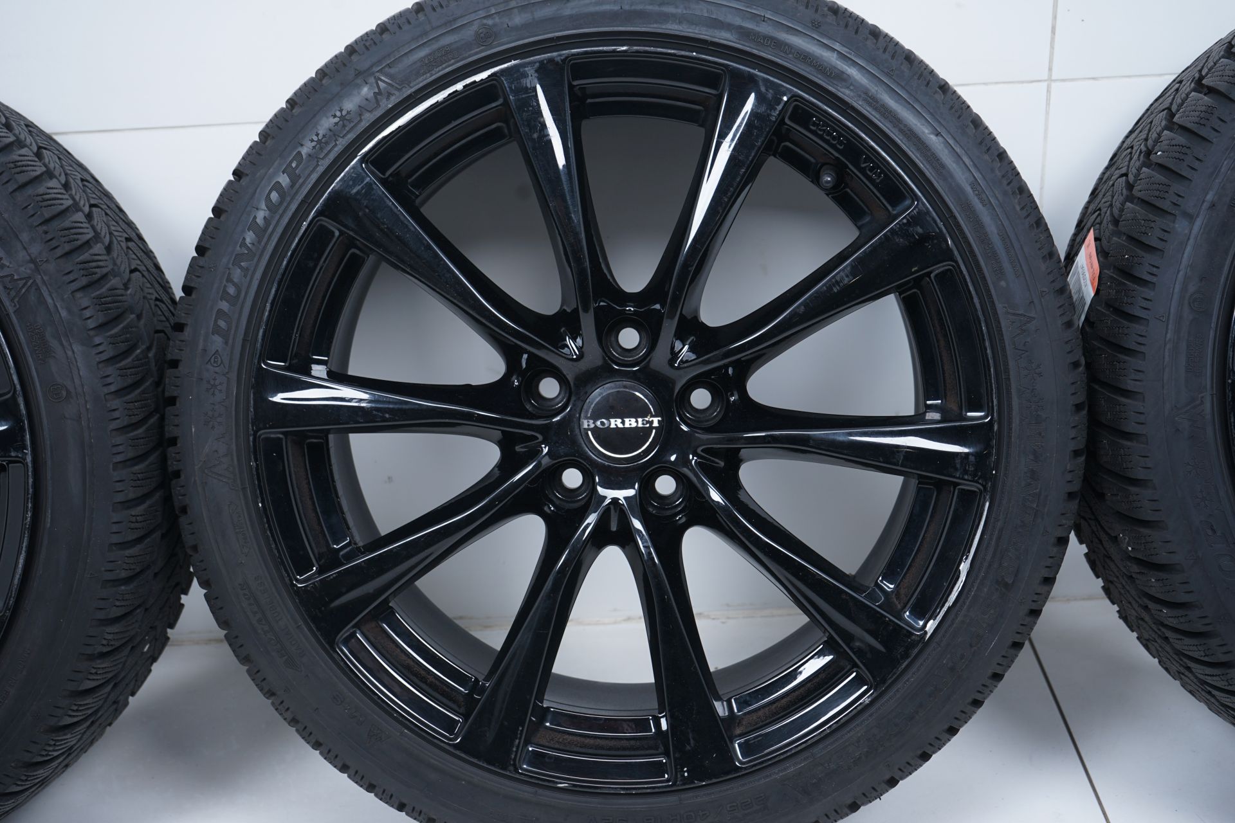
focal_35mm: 43
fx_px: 1475
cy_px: 412
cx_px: 618
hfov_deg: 45.4
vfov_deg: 31.2
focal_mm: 43
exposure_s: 1/125
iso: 200
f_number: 7.1
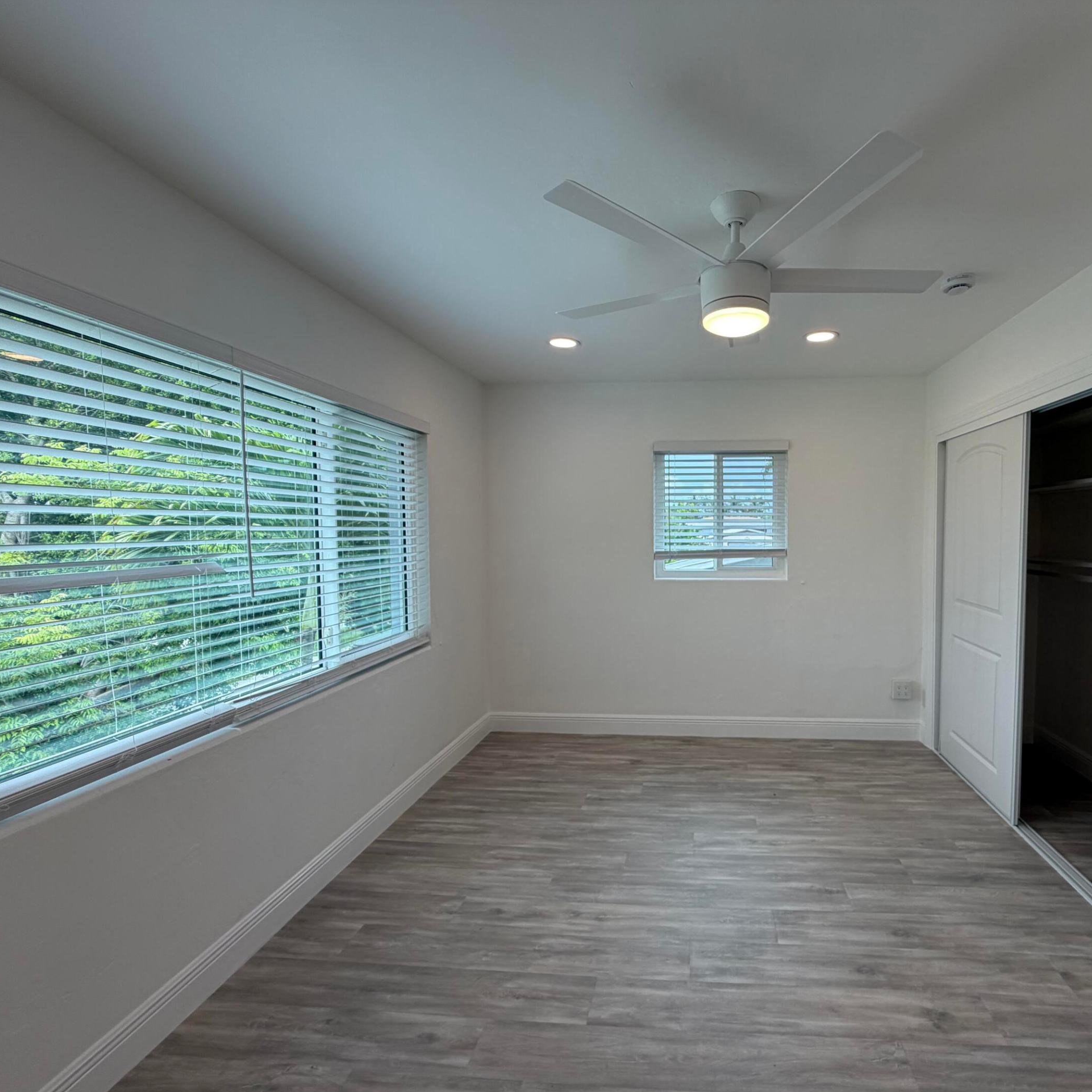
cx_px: 664
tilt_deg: -2.3
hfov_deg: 82.8
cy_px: 561
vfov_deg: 83.9
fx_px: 607
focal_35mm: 17
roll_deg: -0.3
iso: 64
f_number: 2.2
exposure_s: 1/120
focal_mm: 2.22
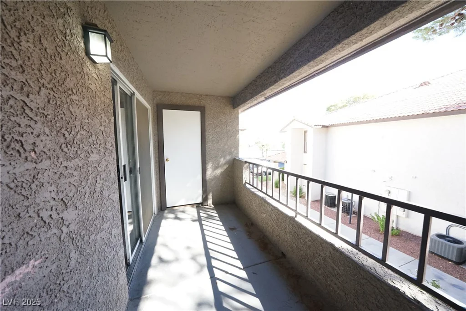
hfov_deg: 112.6
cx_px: 233
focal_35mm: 12
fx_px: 155
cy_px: 156
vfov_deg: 90.0
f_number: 9
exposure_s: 1/200
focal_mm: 12
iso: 3200
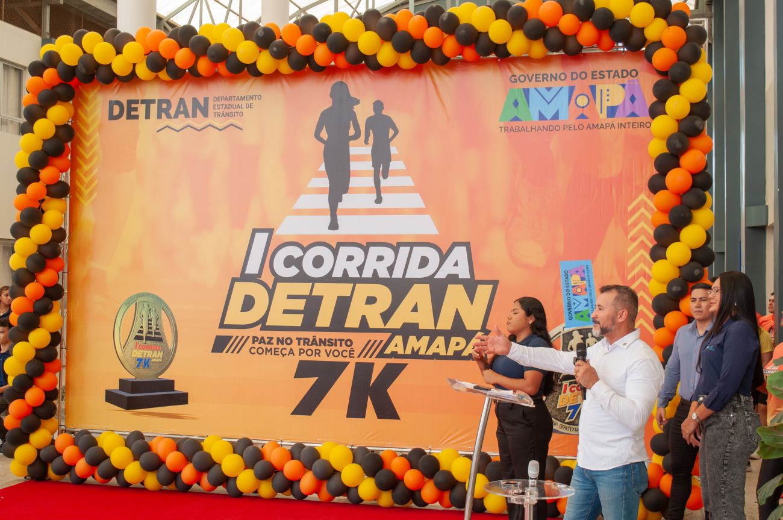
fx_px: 1043
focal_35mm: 48
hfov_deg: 41.2
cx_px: 392
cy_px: 260
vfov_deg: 28.0
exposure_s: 1/80
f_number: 8
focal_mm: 32
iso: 200
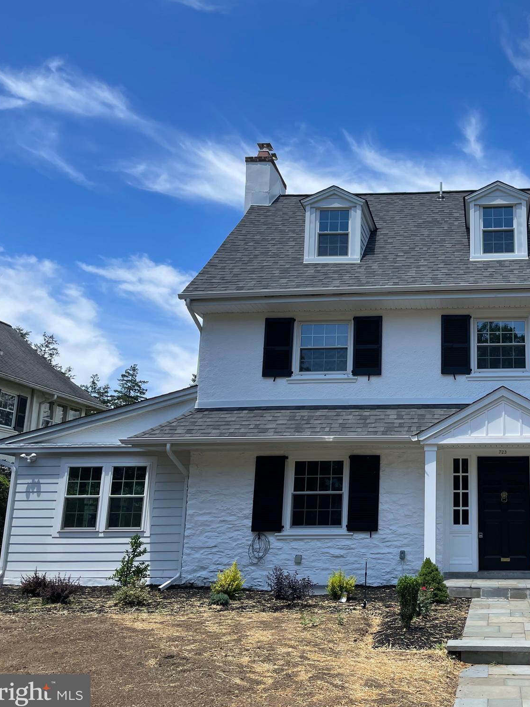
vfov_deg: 52.6
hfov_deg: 38.6
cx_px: 450
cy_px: 356
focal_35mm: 35
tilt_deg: +13.7
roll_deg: +0.0
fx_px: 715
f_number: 1.6
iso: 32
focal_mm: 4.2
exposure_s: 1/2257
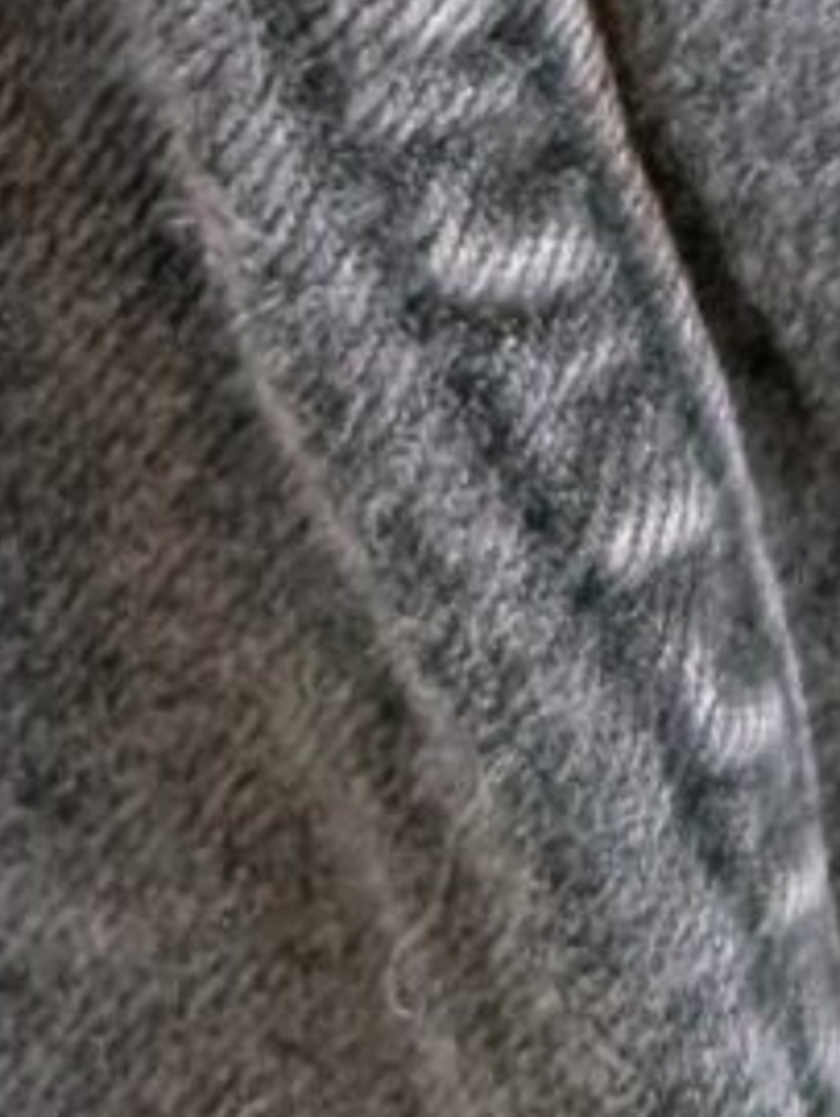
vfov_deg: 8.8
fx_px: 5879
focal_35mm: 182
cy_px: -2296
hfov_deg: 7.2
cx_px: 2553
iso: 1254
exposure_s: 1/120
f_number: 1.68
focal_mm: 6.9
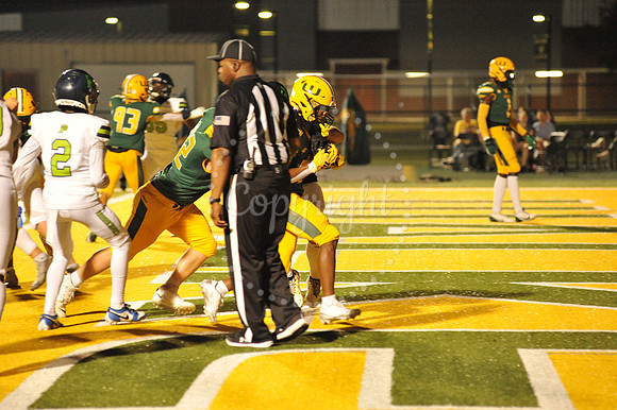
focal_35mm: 185
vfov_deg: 7.4
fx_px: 3169
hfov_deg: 11.1
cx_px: 308
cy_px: 205
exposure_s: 1/320
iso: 6400
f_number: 4
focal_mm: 185
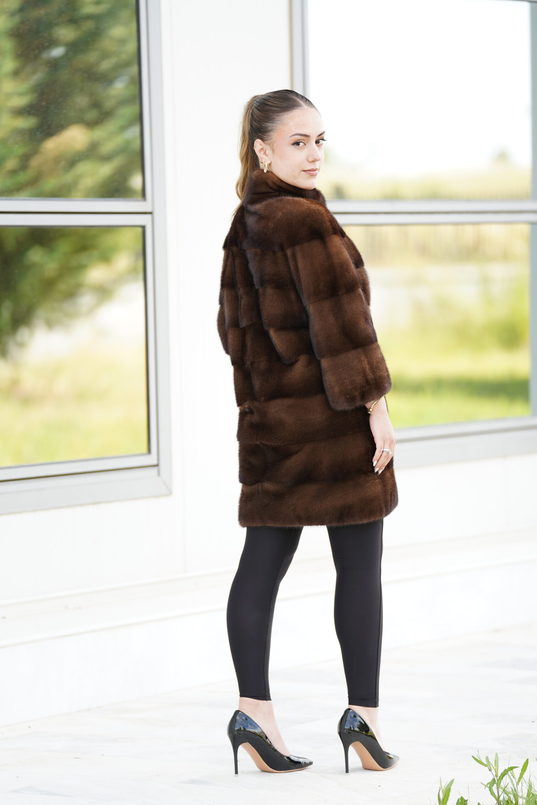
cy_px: 402
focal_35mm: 159
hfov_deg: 8.6
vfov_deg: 12.9
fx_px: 3557
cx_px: 268
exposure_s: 1/250
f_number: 2.8
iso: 200
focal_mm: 159
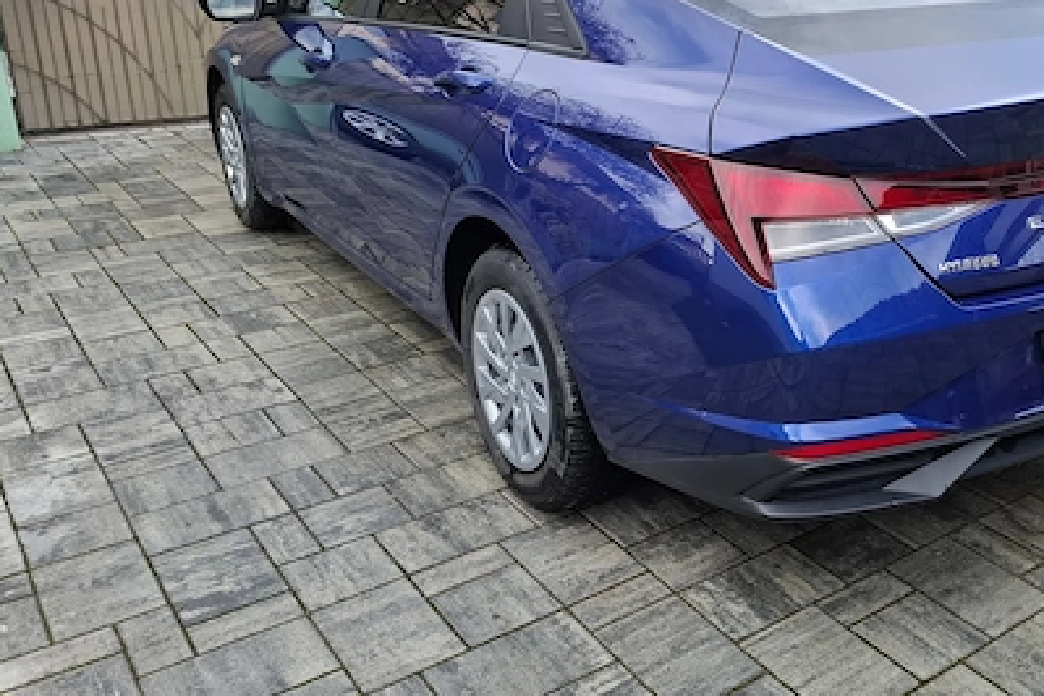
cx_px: 746
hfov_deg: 51.5
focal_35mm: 36
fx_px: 1044
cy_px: 296
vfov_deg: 36.8
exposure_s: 1/163
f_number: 1.8
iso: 50
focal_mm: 5.54
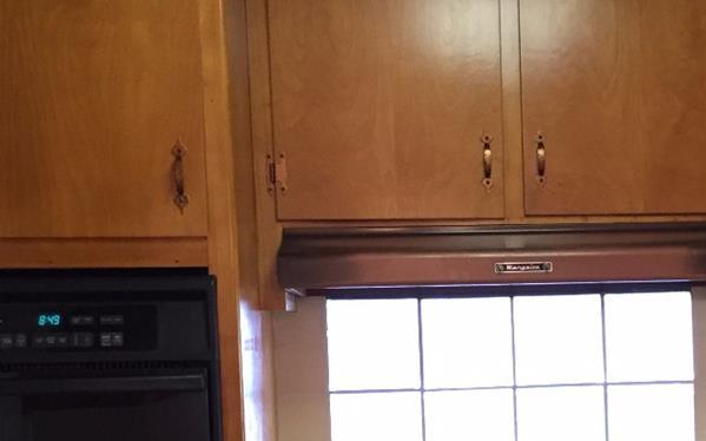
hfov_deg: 26.1
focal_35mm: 77
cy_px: 455
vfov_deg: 16.5
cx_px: 601
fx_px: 1481
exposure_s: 1/30
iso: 160
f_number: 2.2
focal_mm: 4.15
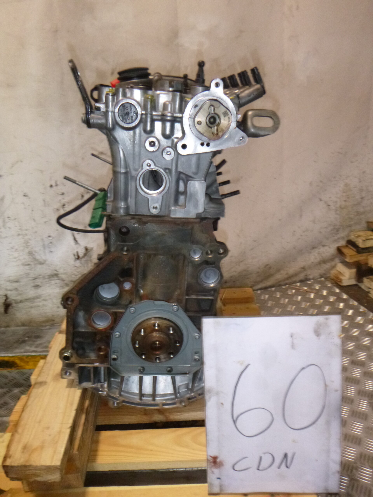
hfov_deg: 54.9
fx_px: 359
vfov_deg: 69.4
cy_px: 248
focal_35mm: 25
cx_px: 186
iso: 400
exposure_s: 1/60
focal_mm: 4.5
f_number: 3.9
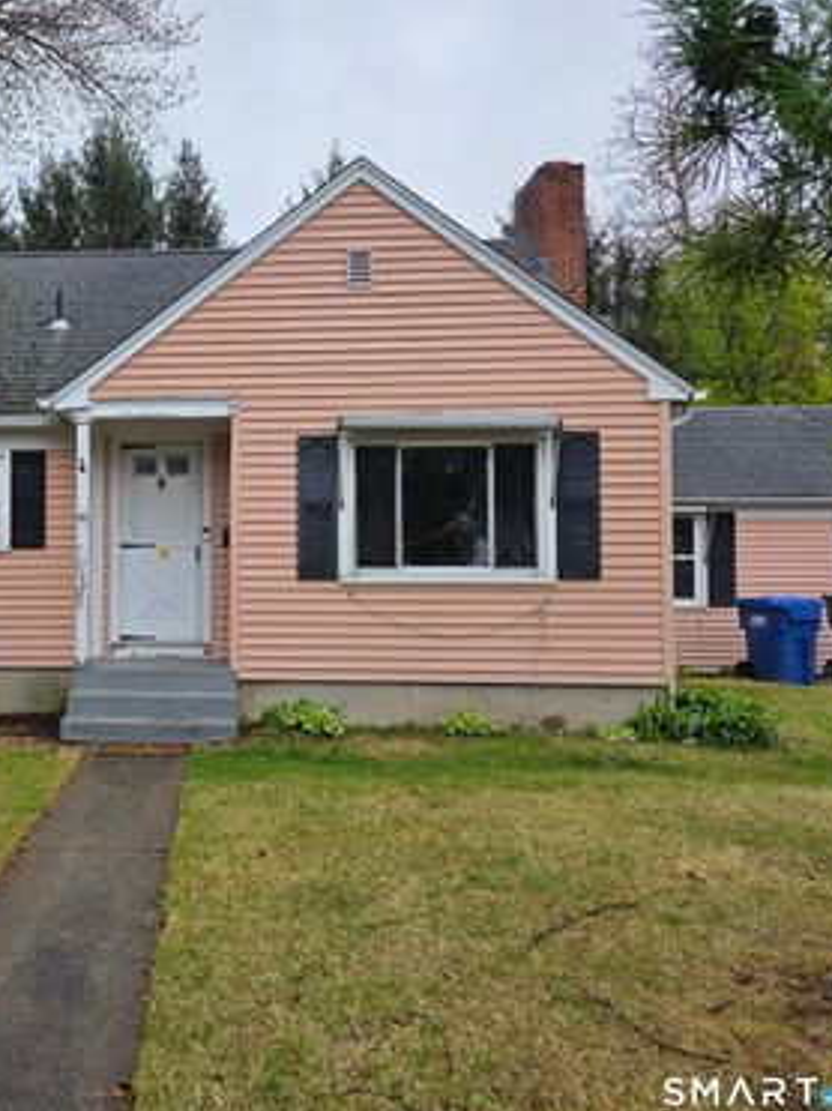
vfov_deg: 58.4
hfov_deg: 42.8
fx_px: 994
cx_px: 138
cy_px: 556
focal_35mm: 31
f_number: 1.7
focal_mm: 6.3
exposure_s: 1/359
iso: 25
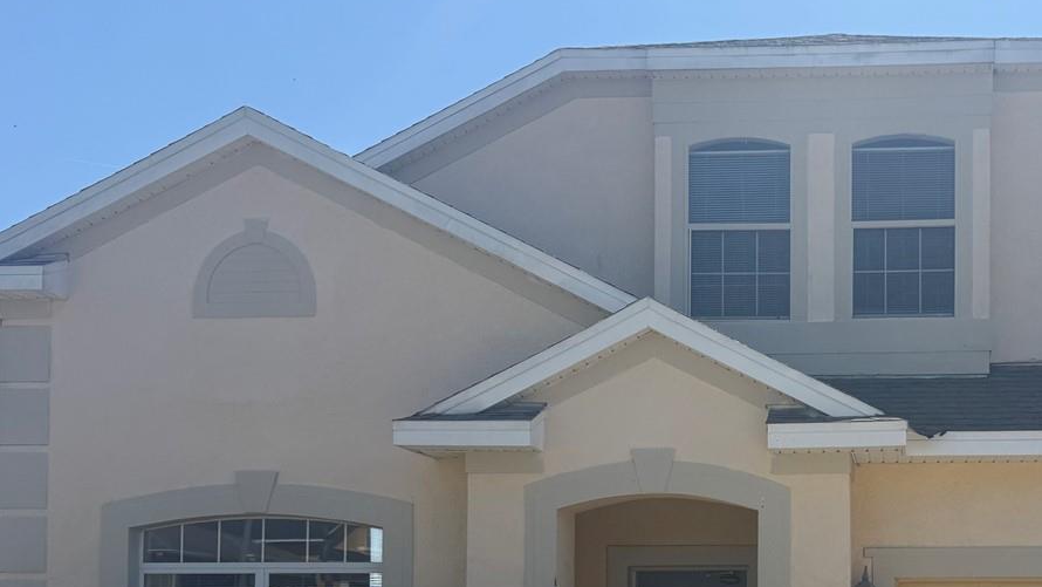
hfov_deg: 41.7
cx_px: 842
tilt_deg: +0.9
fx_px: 1299
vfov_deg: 24.5
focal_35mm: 47
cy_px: 557
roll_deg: +0.0
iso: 80
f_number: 1.78
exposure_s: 1/4975
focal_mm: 6.76
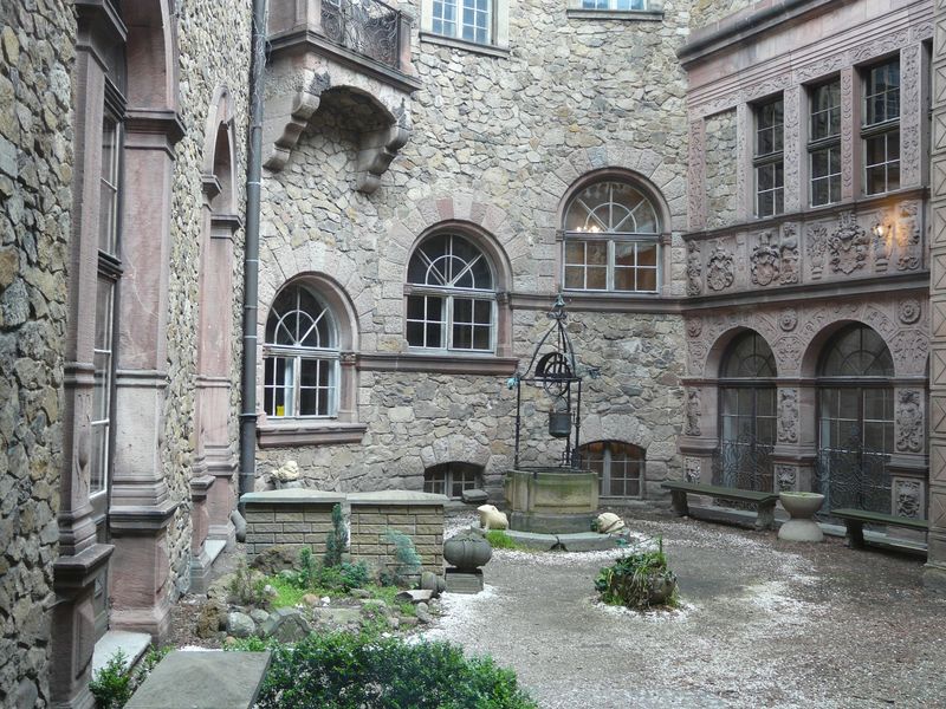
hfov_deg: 54.0
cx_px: 473
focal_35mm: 34
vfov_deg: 41.8
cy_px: 354
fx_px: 929
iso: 125
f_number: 2.8
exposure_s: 1/40
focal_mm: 5.6
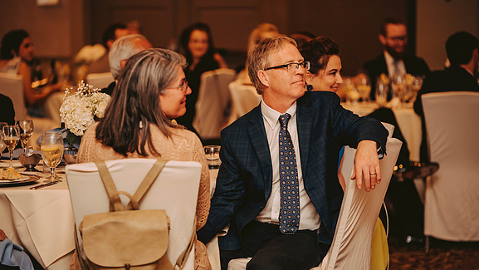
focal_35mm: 158
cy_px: 147
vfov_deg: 7.7
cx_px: 239
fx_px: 2007
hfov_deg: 13.6
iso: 800
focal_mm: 150
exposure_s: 1/60
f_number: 2.8
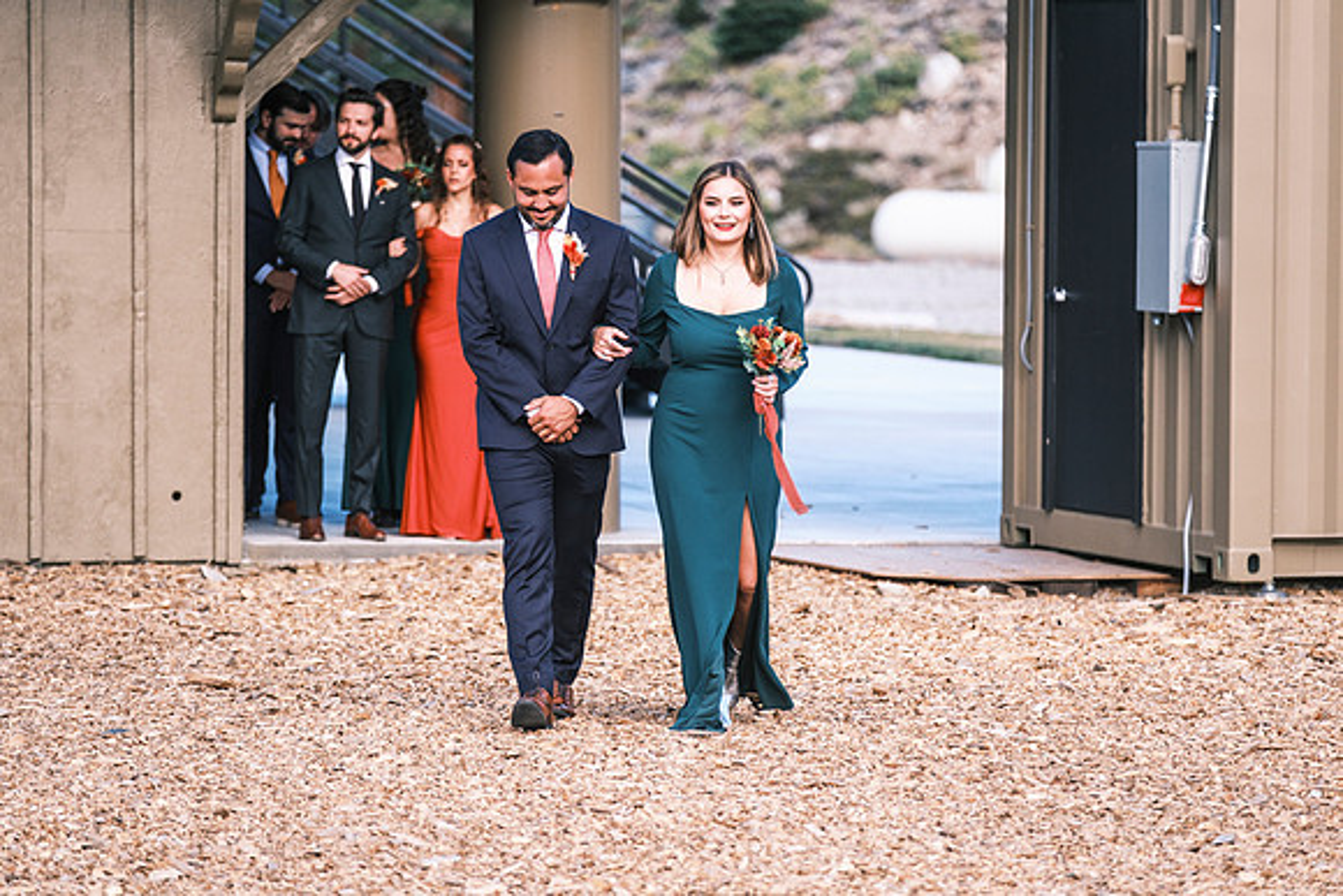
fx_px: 6940
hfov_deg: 11.1
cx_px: 672
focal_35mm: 186
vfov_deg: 7.4
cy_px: 448
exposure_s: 1/850
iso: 400
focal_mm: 124.3
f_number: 2.8
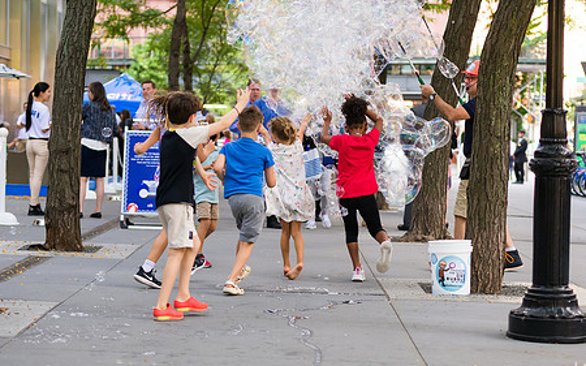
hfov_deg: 22.6
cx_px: 315
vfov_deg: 14.2
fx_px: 1469
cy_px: 152
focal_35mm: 92
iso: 400
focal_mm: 70
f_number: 3.2
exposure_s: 1/400
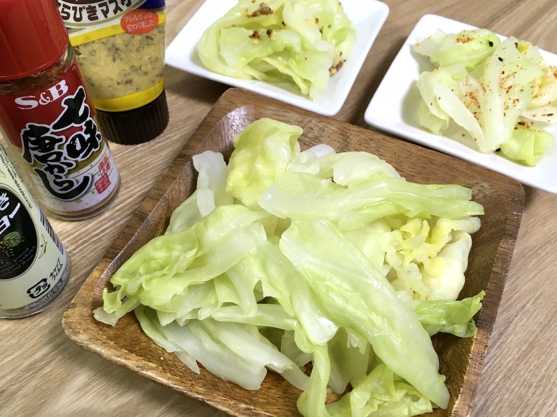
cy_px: 208
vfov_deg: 48.2
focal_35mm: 29
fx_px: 467
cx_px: 278
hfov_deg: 61.7
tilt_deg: -53.9
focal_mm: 4.15
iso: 40
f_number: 2.2
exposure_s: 1/30
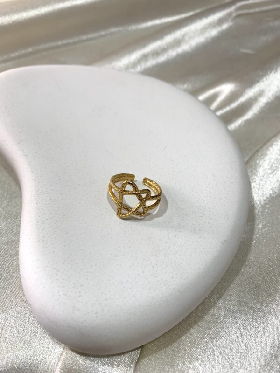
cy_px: 186
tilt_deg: -55.8
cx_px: 140
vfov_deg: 67.3
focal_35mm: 26
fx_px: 280
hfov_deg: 53.1
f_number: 1.8
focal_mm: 4.25
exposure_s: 1/100
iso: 80
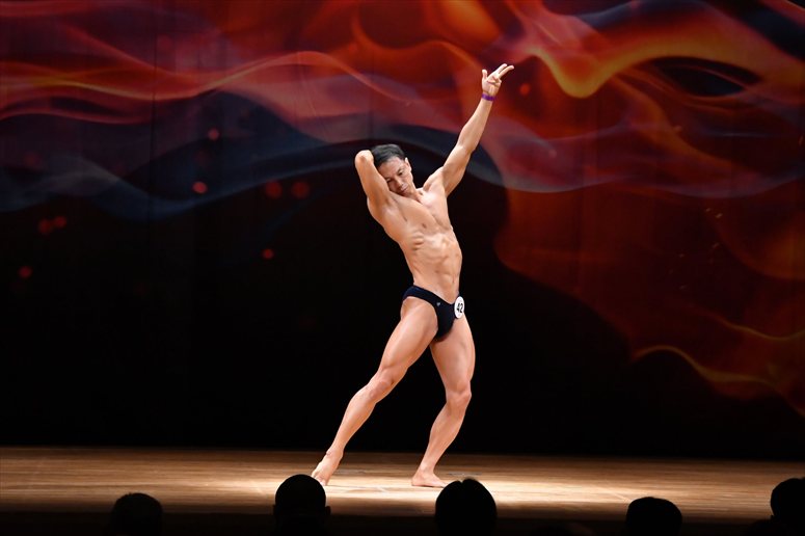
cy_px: 268
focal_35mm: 187
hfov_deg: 11.0
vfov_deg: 7.3
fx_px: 4180
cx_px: 402
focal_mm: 125
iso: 4000
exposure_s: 1/400
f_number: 5.6
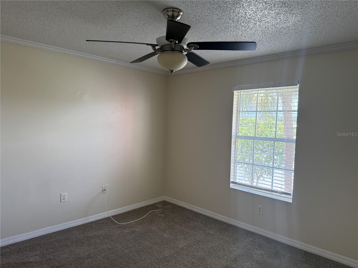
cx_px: 179
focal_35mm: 24
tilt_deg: -2.7
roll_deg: -1.7
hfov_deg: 71.6
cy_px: 134
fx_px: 248
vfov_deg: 56.8
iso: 160
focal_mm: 6.76
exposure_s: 1/232
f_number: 1.78
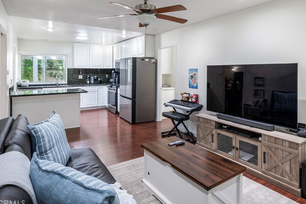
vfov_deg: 58.0
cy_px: 90
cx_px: 159
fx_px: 183
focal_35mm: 22
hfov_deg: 79.6
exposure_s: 1/10
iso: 400
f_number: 7.1
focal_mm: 18.5
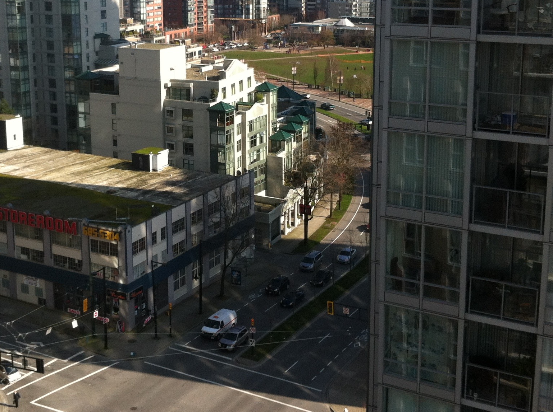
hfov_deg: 32.4
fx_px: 941
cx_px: 179
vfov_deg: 24.6
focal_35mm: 59
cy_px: 125
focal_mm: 3.85
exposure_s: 1/838
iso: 80
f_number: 2.8
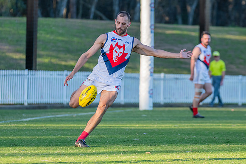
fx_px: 2013
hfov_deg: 7.0
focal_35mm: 295
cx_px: 123
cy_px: 78
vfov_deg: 4.7
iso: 800
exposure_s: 1/1250
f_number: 5
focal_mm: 220
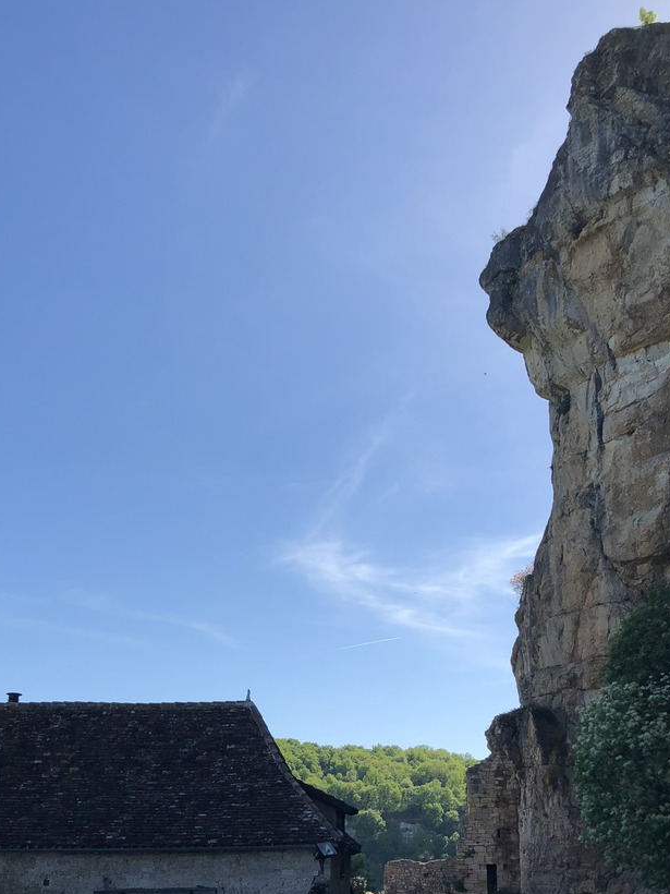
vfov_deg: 45.5
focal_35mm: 41
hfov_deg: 35.1
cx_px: 338
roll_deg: +0.2
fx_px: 1058
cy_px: 547
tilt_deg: +16.9
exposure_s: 1/2088
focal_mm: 4
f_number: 1.8
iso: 20
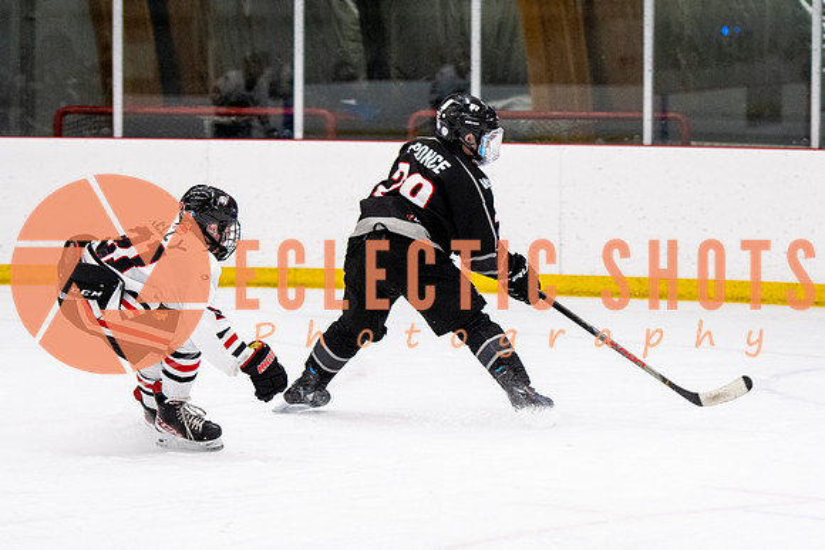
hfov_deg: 10.9
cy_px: 192
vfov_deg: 7.3
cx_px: 493
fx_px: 4304
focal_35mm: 188
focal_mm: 95
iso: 2000
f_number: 2.8
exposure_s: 1/640
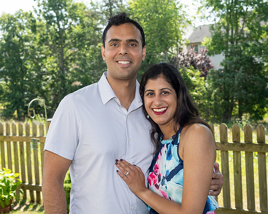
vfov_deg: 23.8
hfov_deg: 29.5
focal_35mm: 64
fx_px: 509
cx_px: 153
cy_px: 107
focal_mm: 38
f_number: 5
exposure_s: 1/250
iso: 250
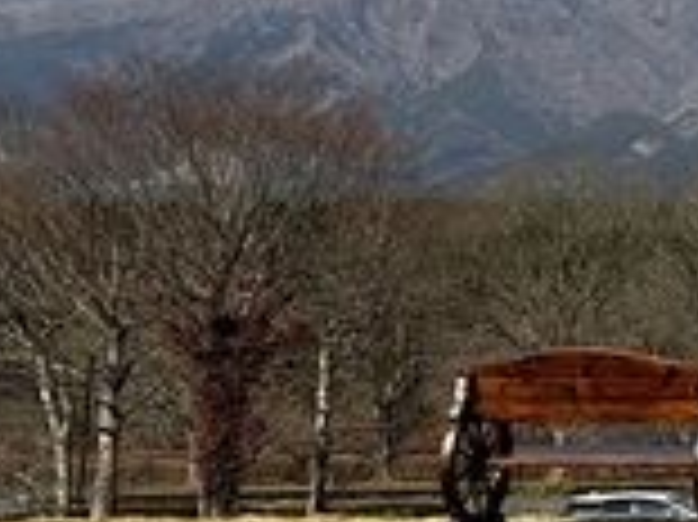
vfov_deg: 11.6
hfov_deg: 12.0
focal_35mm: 126
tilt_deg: +6.0
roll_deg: -0.3
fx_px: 2539
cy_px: -7
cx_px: 1763
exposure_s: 1/4348
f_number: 1.78
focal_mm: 6.86
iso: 80
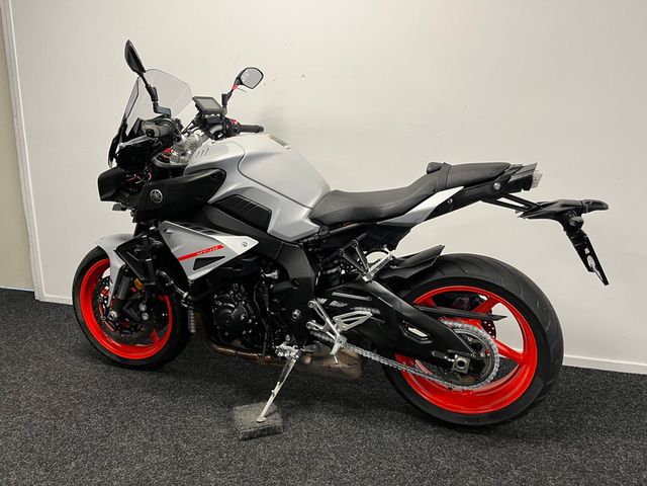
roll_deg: -0.1
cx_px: 324
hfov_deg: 67.3
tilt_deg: -11.2
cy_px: 243
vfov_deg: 53.1
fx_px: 486
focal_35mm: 26
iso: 100
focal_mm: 5.1
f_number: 1.6
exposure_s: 1/50
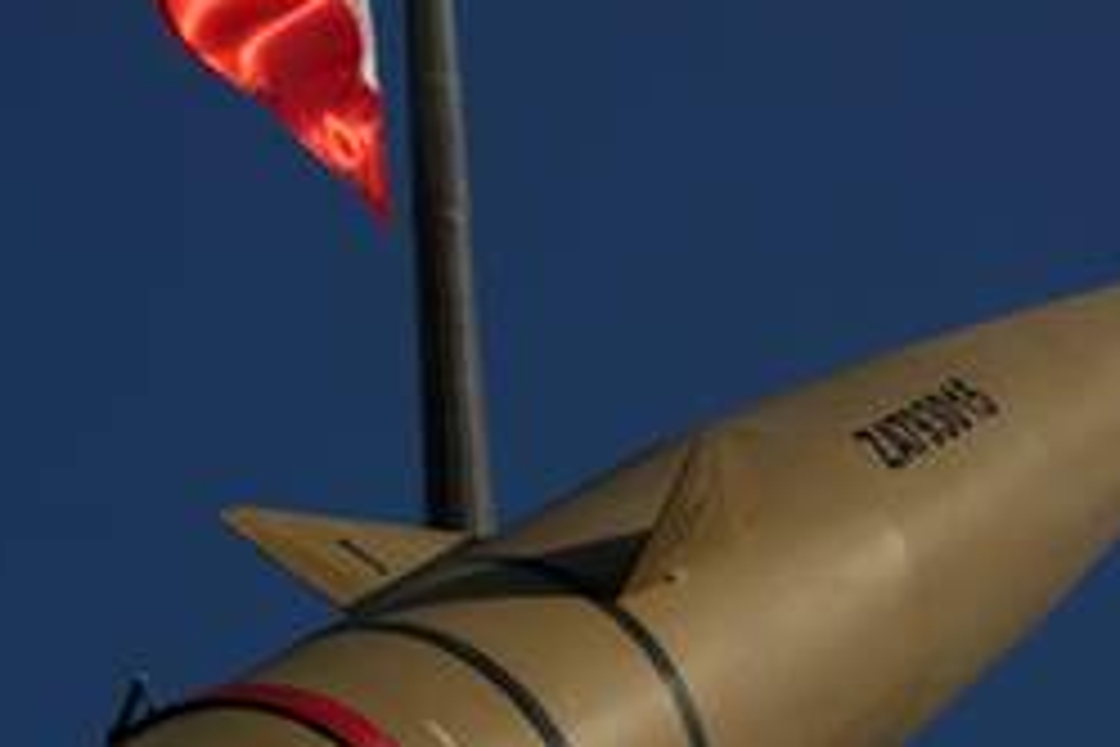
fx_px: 4729
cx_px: 247
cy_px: 223
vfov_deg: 9.0
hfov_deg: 13.5
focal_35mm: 152
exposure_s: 1/800
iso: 640
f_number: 16
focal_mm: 54
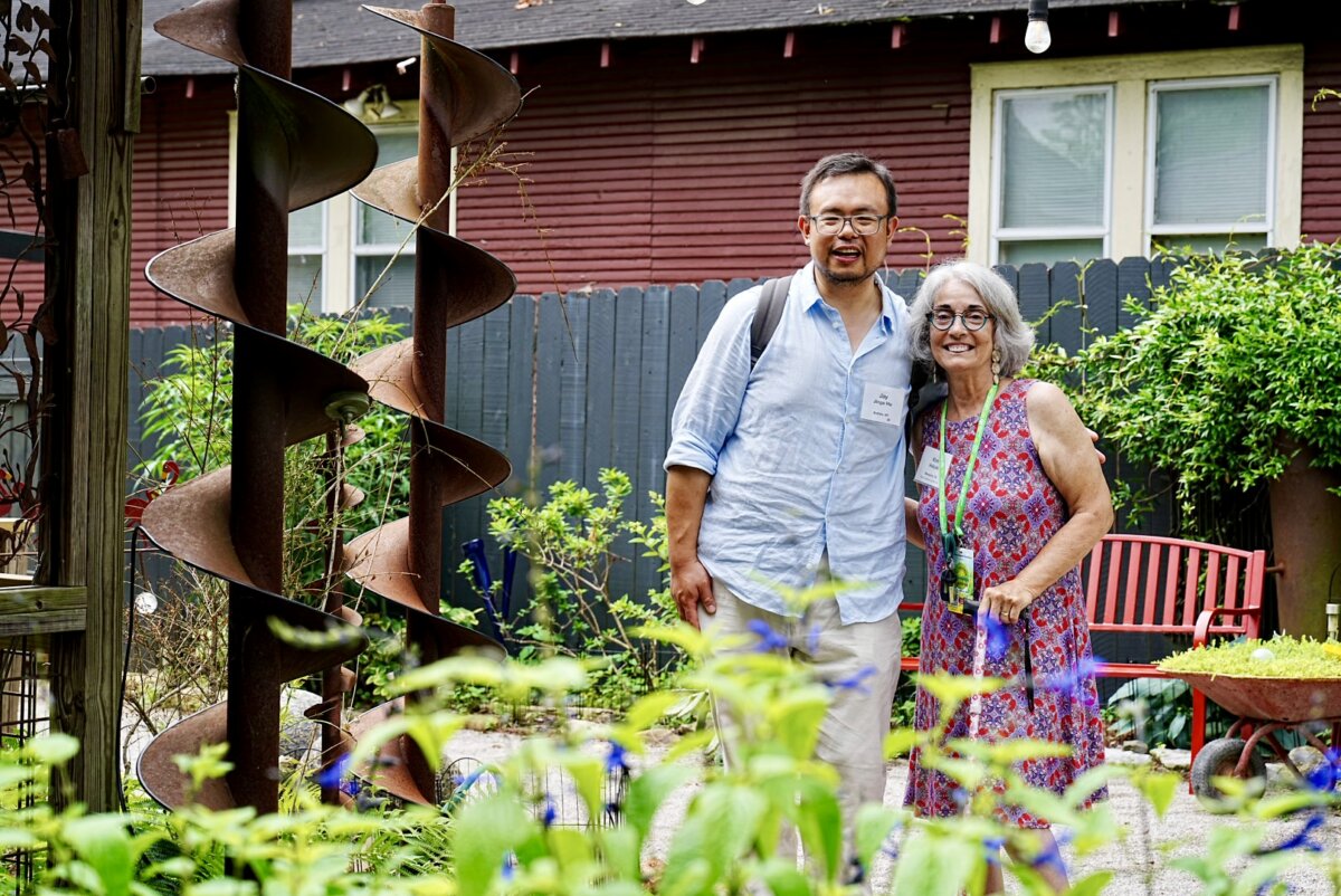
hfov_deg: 30.5
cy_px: 448
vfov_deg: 20.6
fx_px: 2460
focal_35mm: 66
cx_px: 670
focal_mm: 66
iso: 100
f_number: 5.6
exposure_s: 1/160
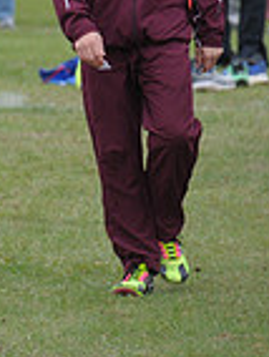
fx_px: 8109
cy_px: -123
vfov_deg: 2.5
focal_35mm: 785
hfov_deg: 1.9
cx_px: -435
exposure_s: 1/800
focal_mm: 200
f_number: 6.3
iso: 1000
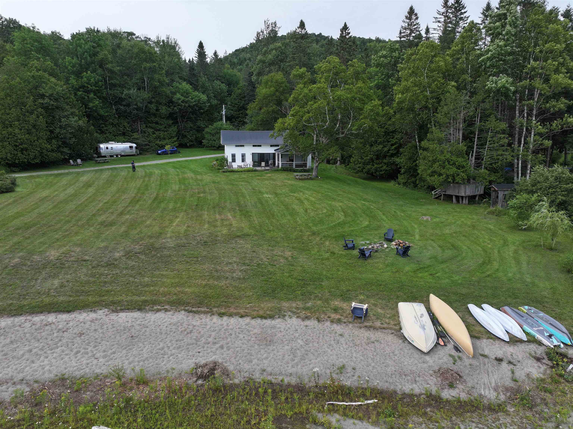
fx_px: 397
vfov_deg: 56.8
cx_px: 286
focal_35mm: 24
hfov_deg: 71.6
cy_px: 214
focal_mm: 12.29
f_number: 2.8
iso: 170
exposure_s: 1/1000
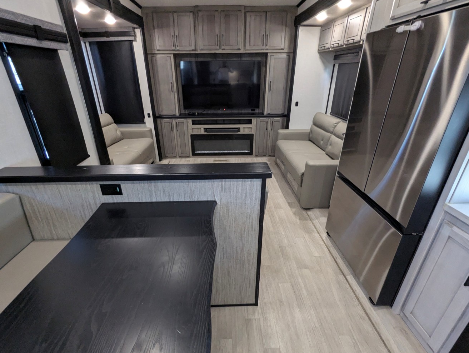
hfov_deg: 90.9
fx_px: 231
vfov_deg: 74.8
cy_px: 185
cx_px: 227
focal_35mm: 17
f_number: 2.2
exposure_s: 1/40
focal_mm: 2.35
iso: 308
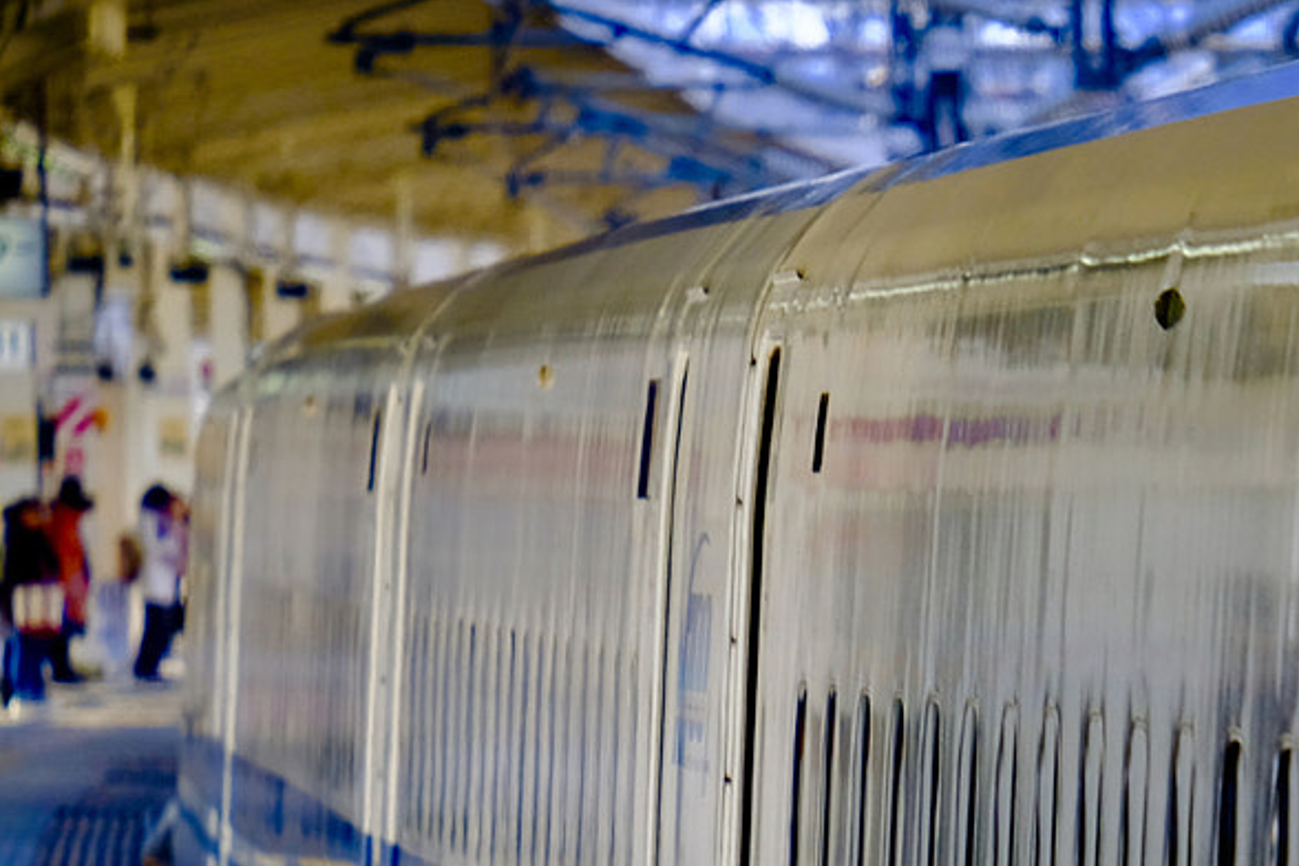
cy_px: 719
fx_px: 29442
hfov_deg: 2.5
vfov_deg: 1.7
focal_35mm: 816
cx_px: 1520
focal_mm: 200
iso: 400
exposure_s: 1/280
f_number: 5.6
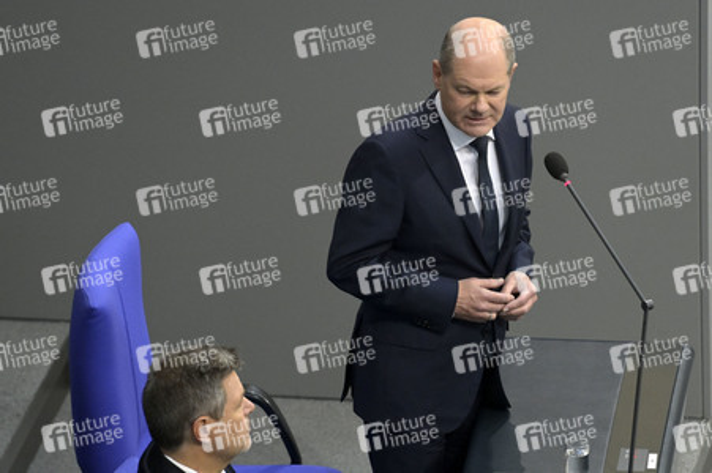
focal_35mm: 360
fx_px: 7115
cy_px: 236
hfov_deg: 5.7
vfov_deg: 3.8
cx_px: 356
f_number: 5.6
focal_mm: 360
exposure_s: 1/320
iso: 10000
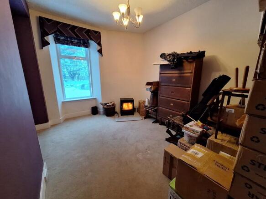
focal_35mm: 13
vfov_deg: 89.9
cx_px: 133
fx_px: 100
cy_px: 100
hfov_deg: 106.2
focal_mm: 1.74
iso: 200
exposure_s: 1/50
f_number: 2.2
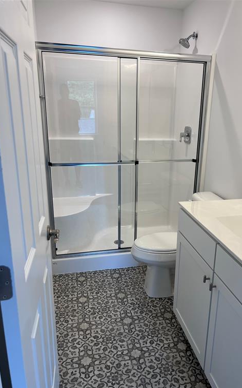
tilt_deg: -14.7
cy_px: 197
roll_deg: +0.5
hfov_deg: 44.3
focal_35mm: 28
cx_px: 144
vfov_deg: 66.5
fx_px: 296
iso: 50
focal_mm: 5.7
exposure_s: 1/120
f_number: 1.5
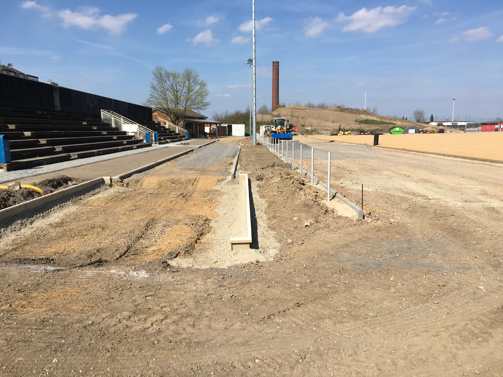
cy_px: 188
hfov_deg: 61.7
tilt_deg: -10.6
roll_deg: +0.8
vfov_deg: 48.2
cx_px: 252
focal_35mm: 29
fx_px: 421
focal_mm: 4.15
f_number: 2.2
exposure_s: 1/1972
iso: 25
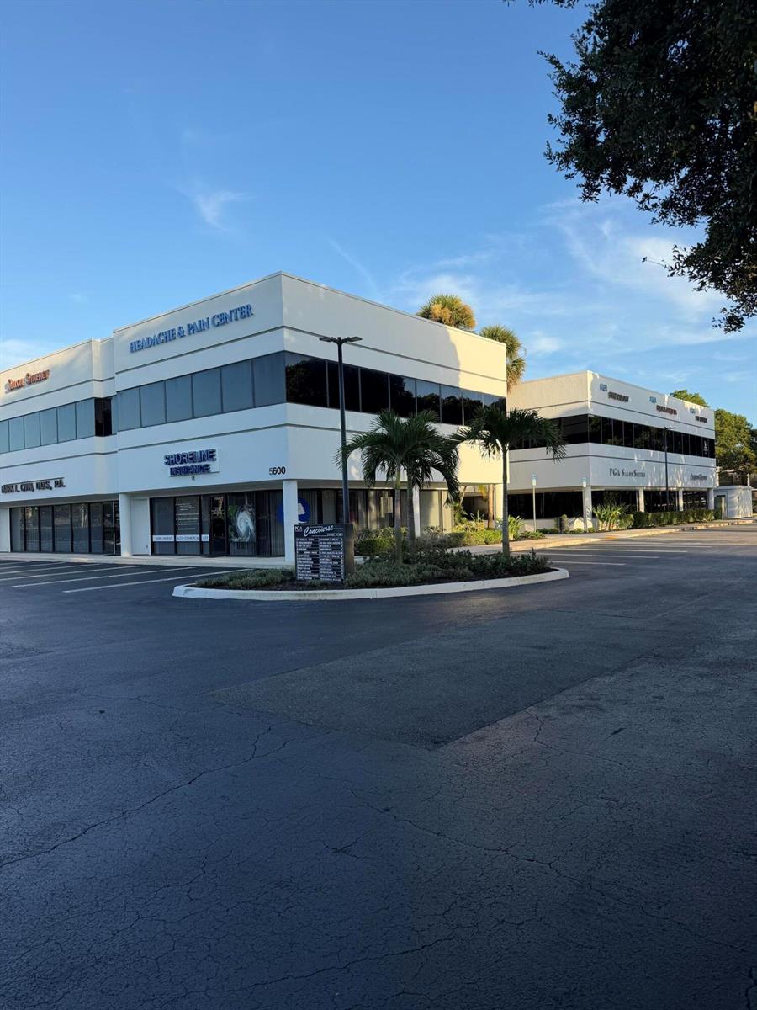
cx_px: 378
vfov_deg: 71.6
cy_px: 505
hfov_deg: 56.8
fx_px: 700
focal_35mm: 24
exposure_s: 1/1585
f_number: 1.78
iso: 80
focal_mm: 6.76
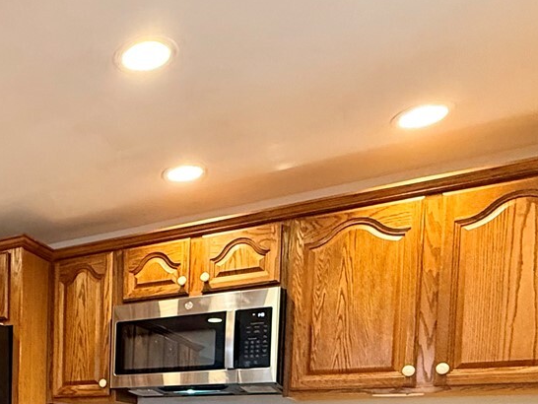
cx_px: -21
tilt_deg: -3.0
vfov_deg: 30.3
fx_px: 637
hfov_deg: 39.4
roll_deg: -0.7
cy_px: 475
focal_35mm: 41
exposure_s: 1/59
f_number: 2.2
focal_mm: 2.22
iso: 500
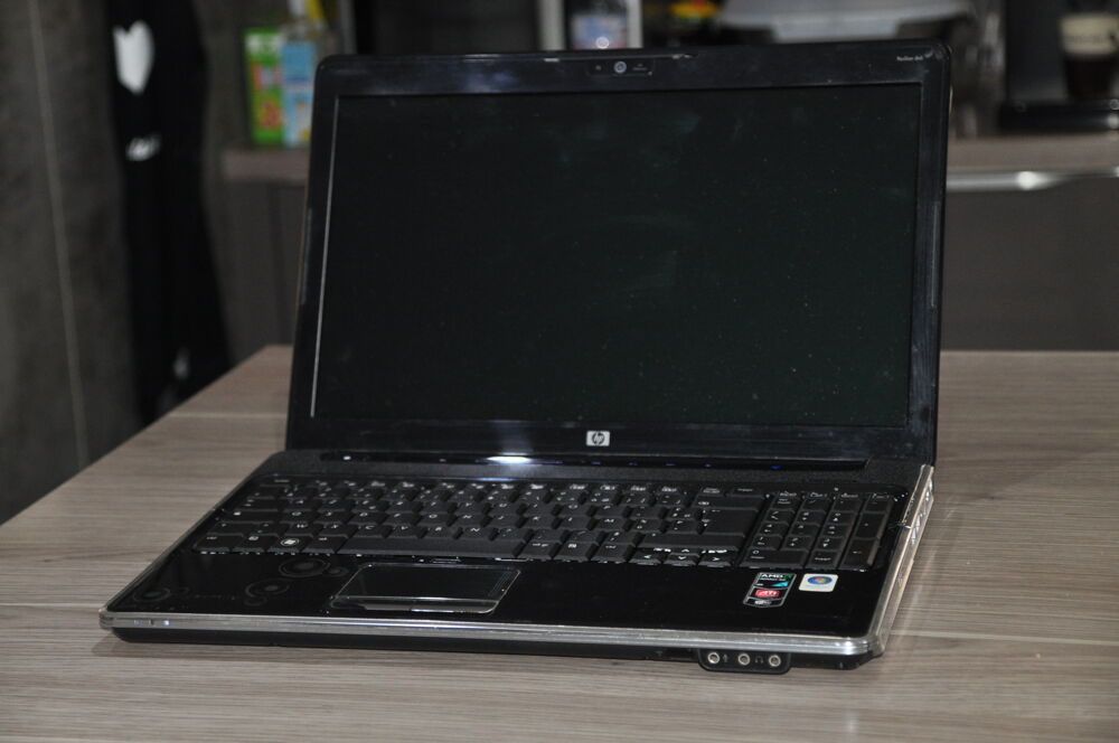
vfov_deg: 17.4
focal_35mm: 78
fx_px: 2421
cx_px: 560
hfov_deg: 26.0
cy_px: 372
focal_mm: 52
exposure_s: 1/60
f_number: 5
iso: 800
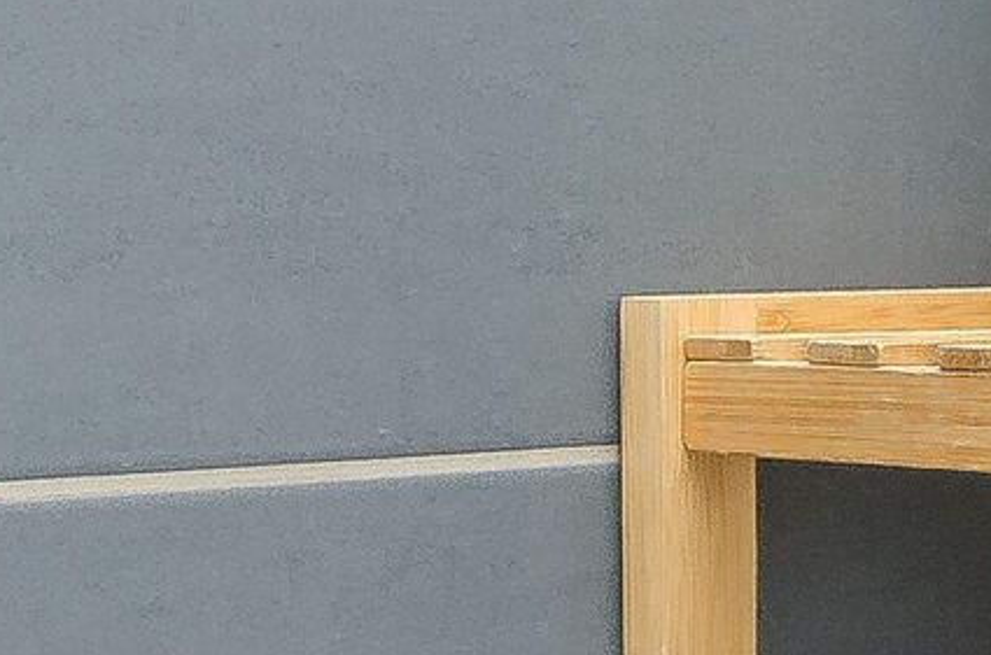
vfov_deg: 9.2
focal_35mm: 148
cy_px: 321
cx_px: 1518
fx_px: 4072
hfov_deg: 13.1
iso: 200
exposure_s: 1/200
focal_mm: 15
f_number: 8
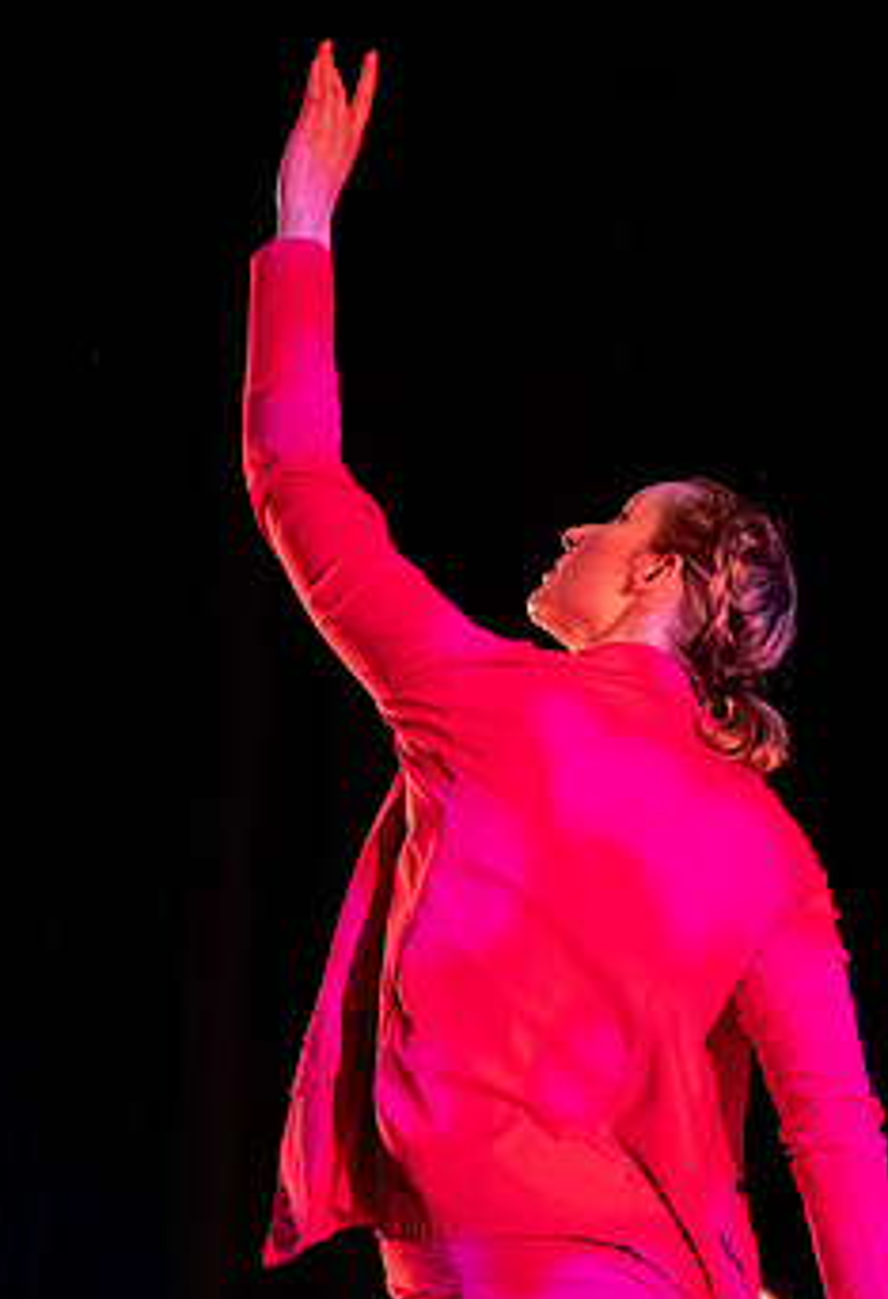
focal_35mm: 252
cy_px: 386
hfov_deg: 5.5
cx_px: 643
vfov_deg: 8.1
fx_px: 9158
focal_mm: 91
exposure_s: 1/250
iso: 800
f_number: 3.5
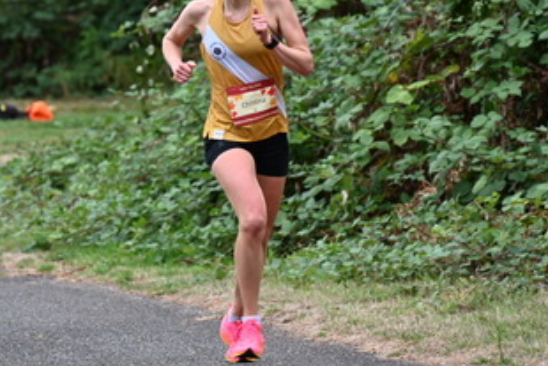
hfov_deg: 5.8
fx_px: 5406
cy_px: 79
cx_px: 219
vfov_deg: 3.9
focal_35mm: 355
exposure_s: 1/250
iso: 1100
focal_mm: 200
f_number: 6.3
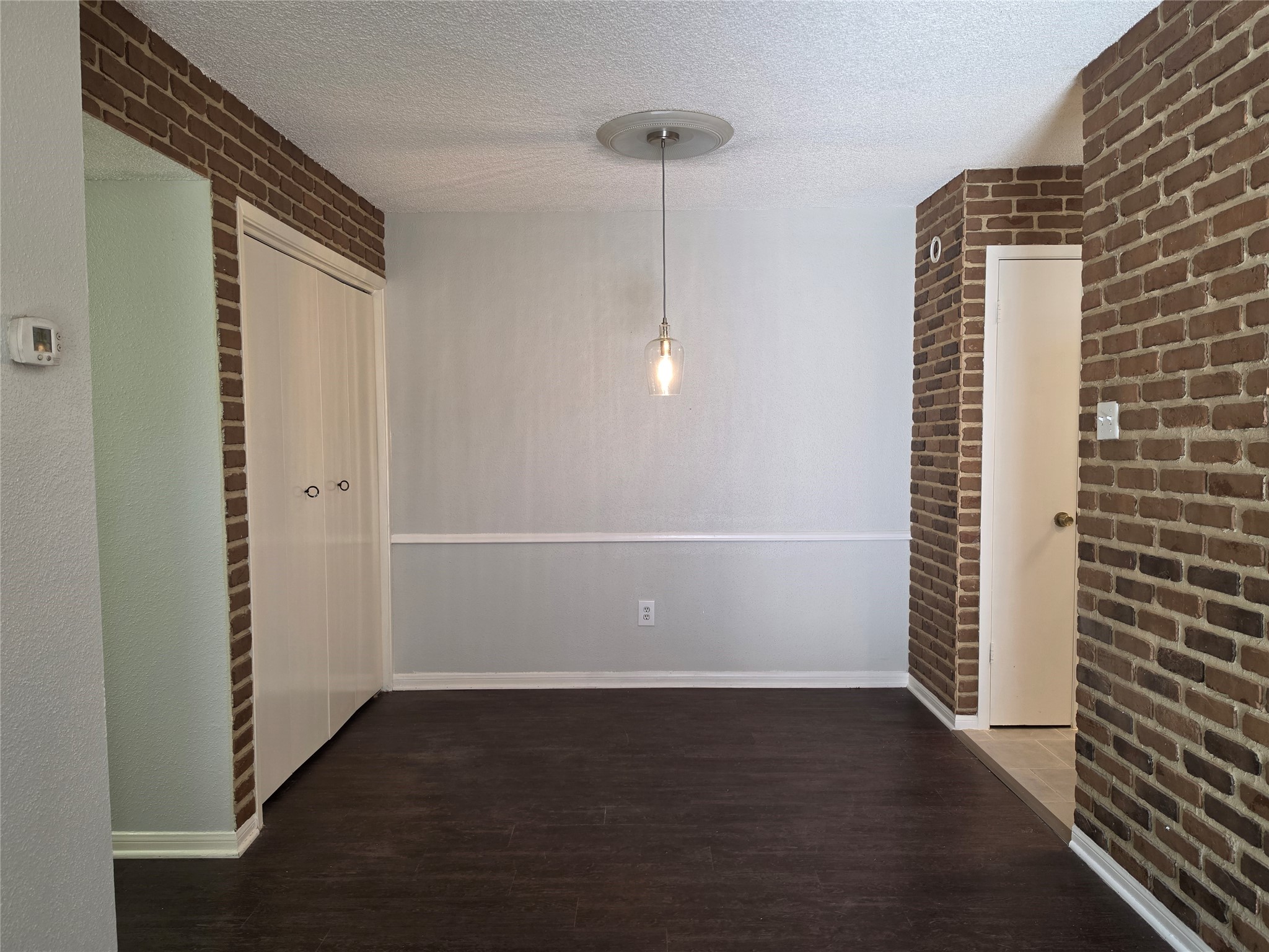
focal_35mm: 23
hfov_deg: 73.9
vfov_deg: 58.9
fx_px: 843
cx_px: 634
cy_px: 476
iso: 125
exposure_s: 1/120
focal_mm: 6.5
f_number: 1.4
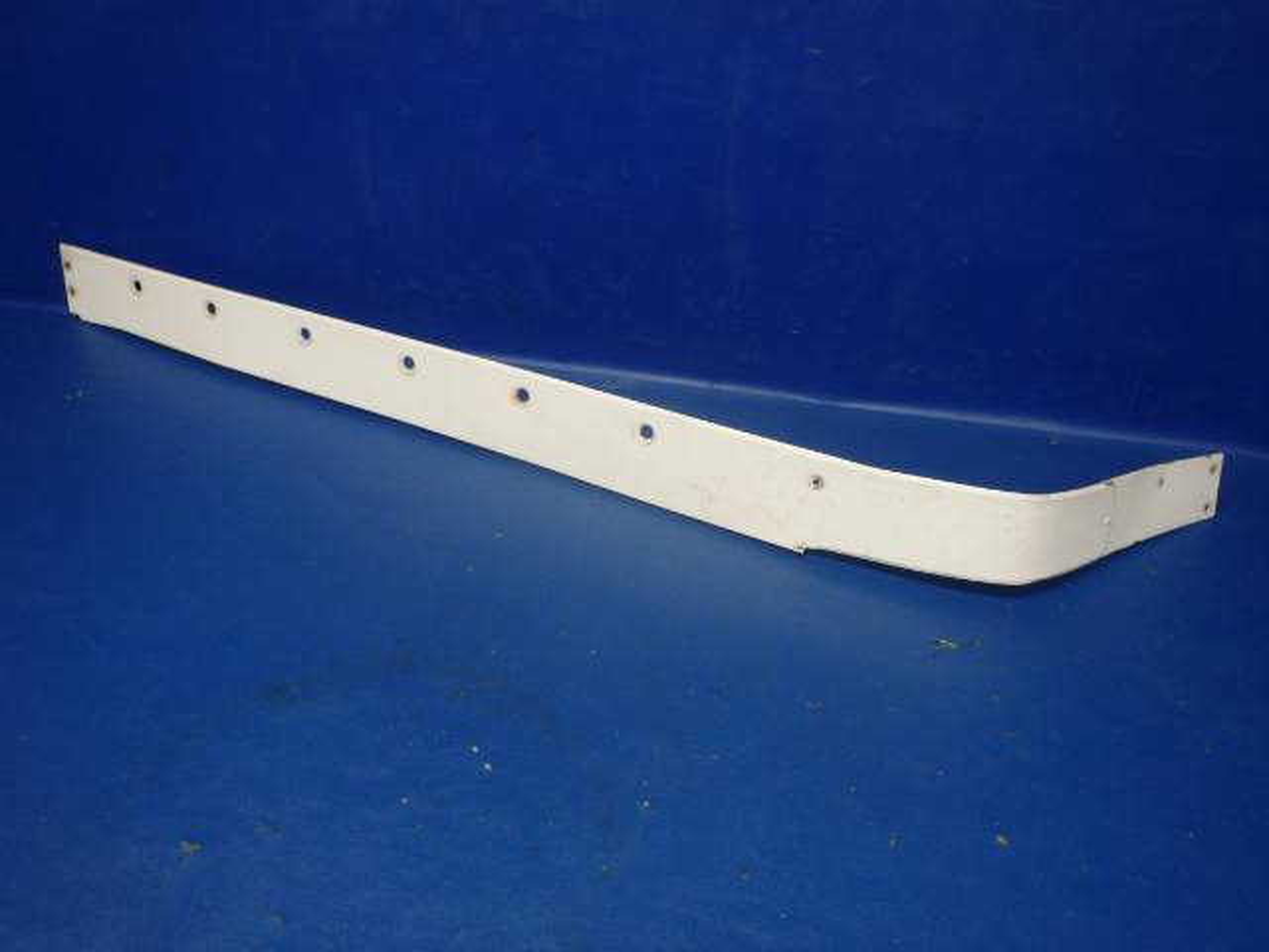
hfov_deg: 63.4
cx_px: 634
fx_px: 1026
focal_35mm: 28
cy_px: 476
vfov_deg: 49.7
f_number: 3.9
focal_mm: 5
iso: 320
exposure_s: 1/30
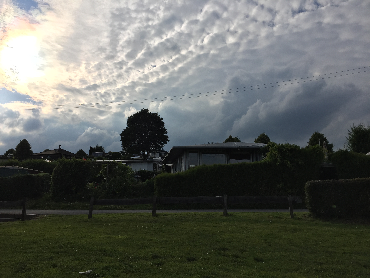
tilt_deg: +12.2
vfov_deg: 48.2
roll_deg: -0.5
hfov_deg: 61.7
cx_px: 185
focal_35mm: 29
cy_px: 139
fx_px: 310
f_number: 2.2
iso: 32
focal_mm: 4.15
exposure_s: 1/6623
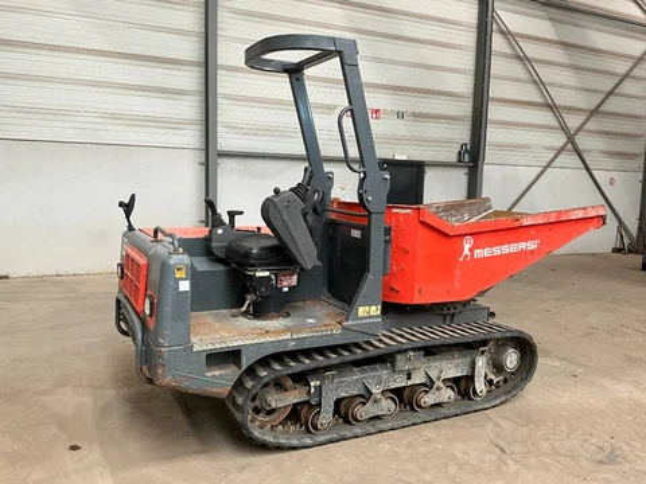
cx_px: 323
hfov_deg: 61.7
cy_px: 242
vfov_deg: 48.2
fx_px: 541
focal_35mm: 29
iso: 100
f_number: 1.8
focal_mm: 3
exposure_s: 1/60
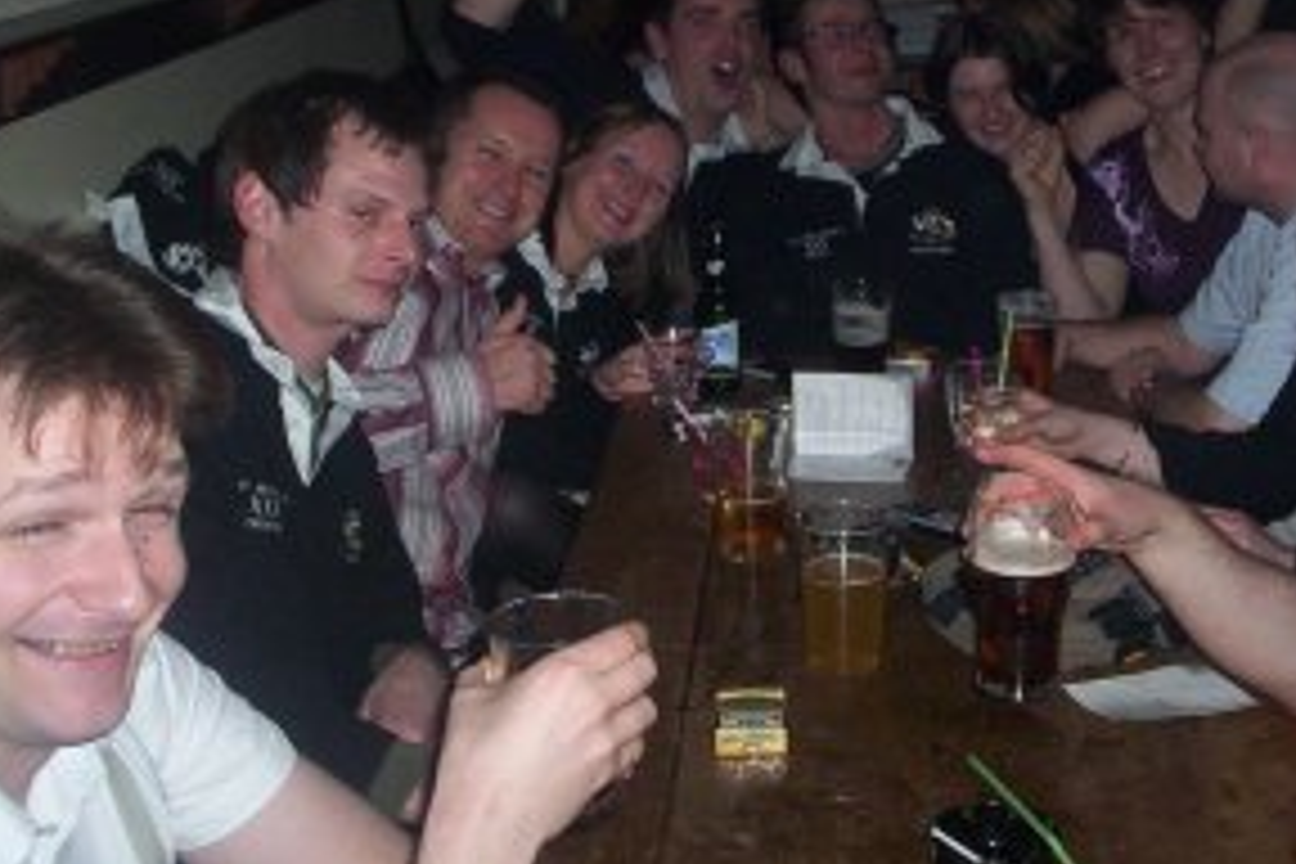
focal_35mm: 55
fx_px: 1980
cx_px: 873
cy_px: 342
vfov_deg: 24.6
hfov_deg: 35.9
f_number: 4.5
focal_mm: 4.99
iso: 140
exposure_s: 1/60
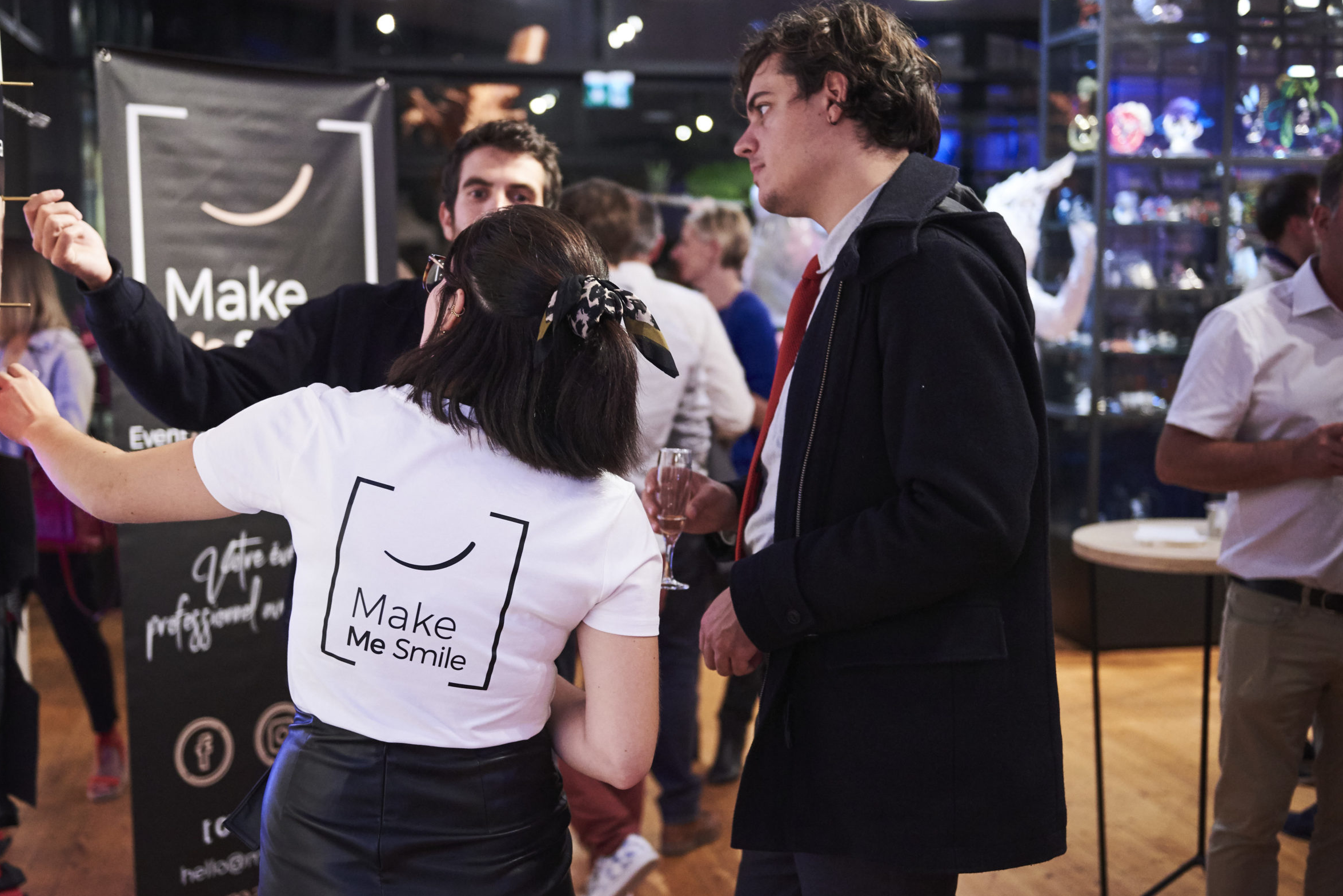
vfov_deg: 27.5
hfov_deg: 40.3
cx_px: 627
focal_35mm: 49
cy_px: 473
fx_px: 1828
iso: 3200
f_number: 2.8
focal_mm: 45
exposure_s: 1/125
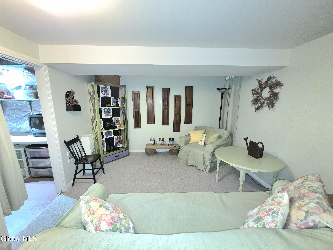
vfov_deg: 89.9
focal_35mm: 13
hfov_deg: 106.2
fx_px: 125
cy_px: 125
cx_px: 166
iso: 320
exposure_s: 1/30
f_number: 2.2
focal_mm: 1.74
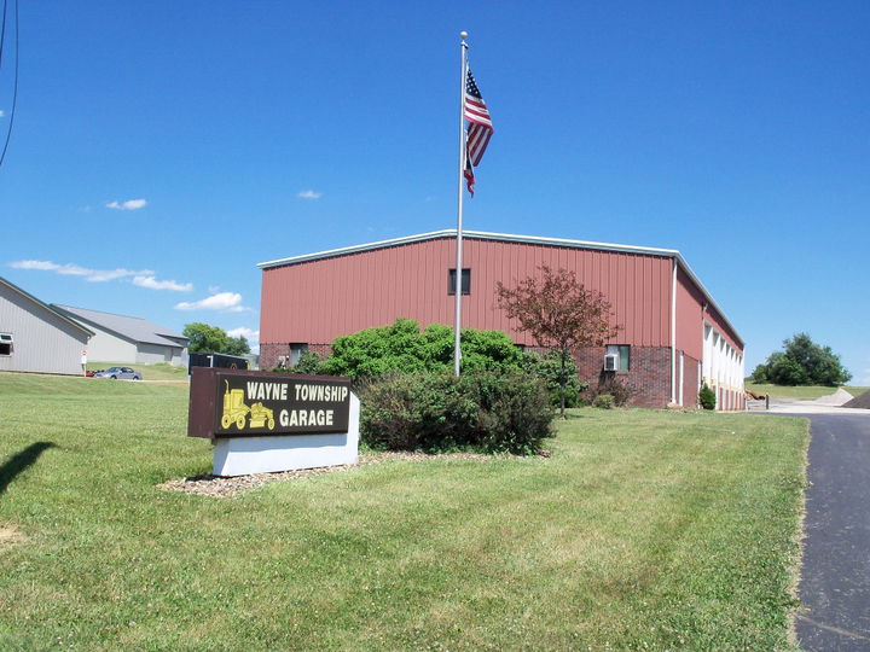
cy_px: 326
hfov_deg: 52.6
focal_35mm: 35
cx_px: 435
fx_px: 880
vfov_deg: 40.7
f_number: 5.5
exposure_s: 1/400
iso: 80
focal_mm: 6.3
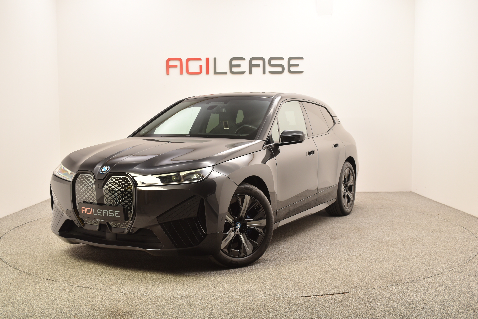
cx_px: 239
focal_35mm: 39
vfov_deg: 34.2
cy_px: 160
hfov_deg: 49.5
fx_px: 518
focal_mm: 26
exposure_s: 1/200
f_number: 7.1
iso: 100
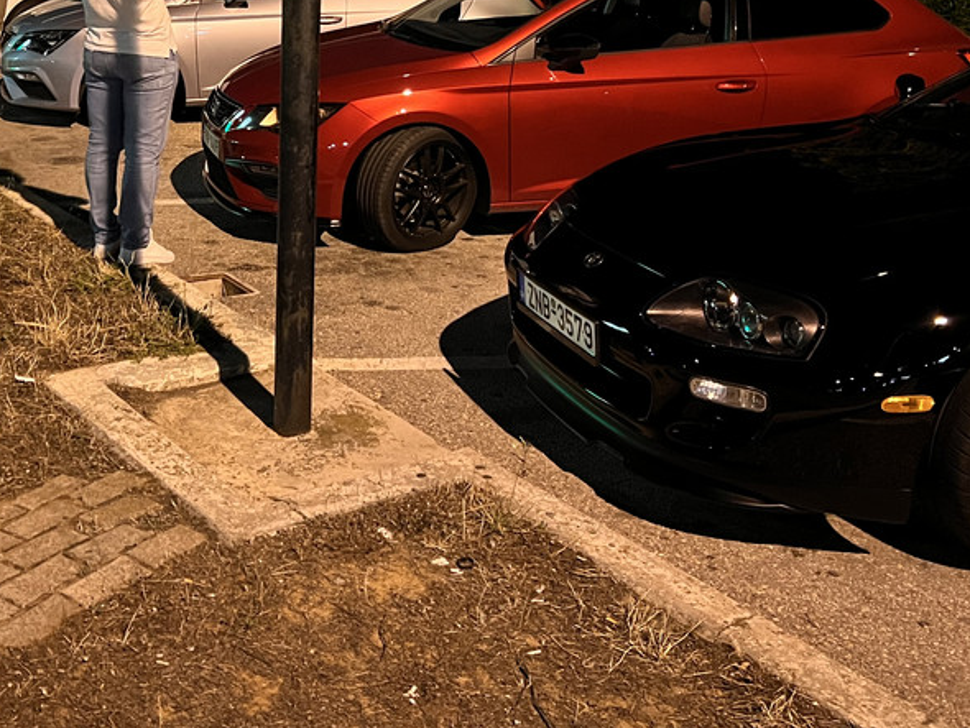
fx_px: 1318
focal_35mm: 47
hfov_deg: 39.8
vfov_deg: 29.8
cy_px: 94
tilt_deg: -10.2
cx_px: 300
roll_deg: -1.4
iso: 640
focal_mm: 5.7
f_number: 1.5
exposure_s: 1/25
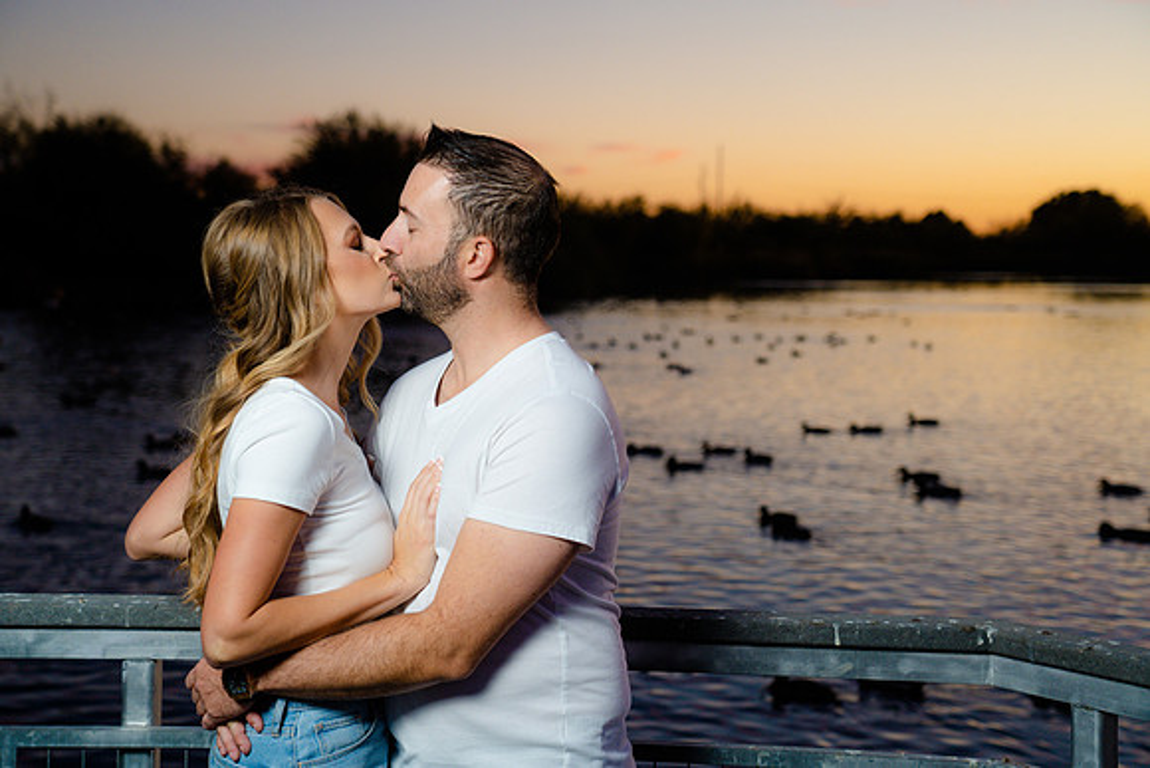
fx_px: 1789
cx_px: 575
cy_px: 384
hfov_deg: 35.6
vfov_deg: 24.2
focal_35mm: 56
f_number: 4
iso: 640
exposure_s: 1/200
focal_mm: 56
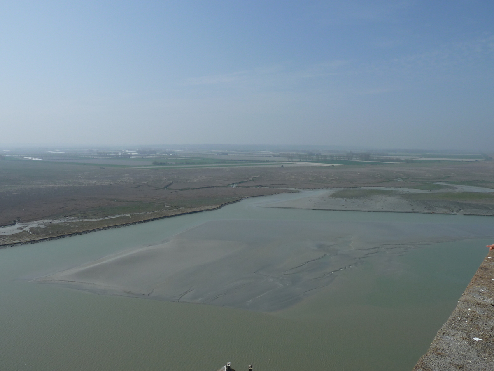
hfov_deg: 69.4
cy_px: 186
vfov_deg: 54.9
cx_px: 247
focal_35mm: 25
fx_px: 357
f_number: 5.6
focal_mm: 4.1
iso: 80
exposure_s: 1/640
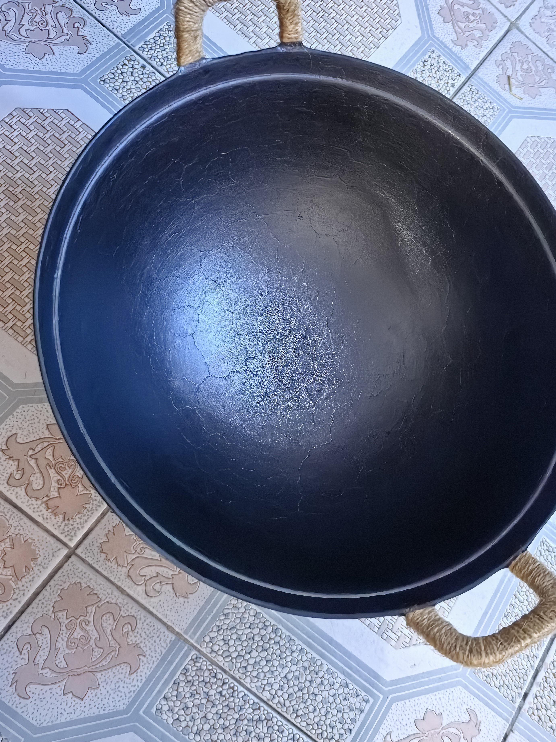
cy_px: 367
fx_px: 642
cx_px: 303
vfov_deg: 60.0
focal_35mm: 30
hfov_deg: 46.7
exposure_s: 1/100
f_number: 1.4
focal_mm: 5.75
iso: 2000
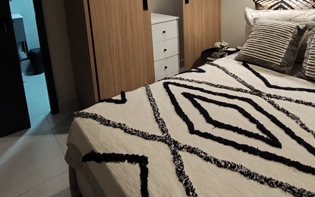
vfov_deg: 42.5
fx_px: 232
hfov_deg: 68.3
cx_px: 168
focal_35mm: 27
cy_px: 23
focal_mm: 1.65
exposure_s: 1/25
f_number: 2.2
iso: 640
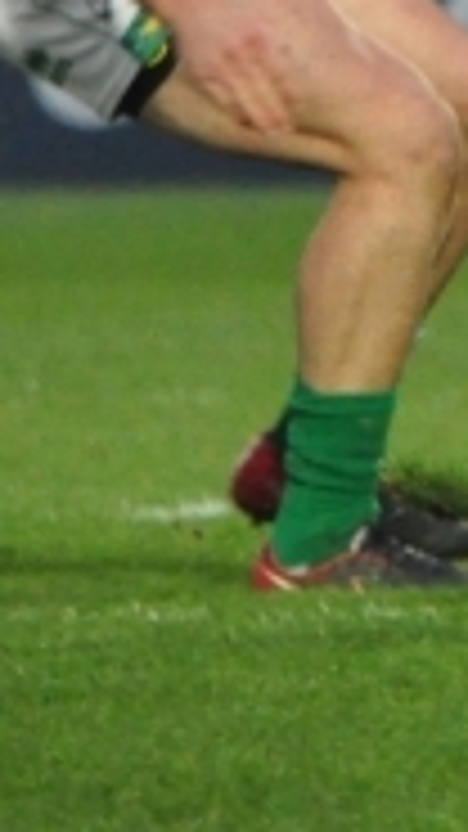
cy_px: -115
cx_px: 1593
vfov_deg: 1.1
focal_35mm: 2036
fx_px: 44937
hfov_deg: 0.6
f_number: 5.6
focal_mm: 300
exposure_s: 1/400
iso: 3200
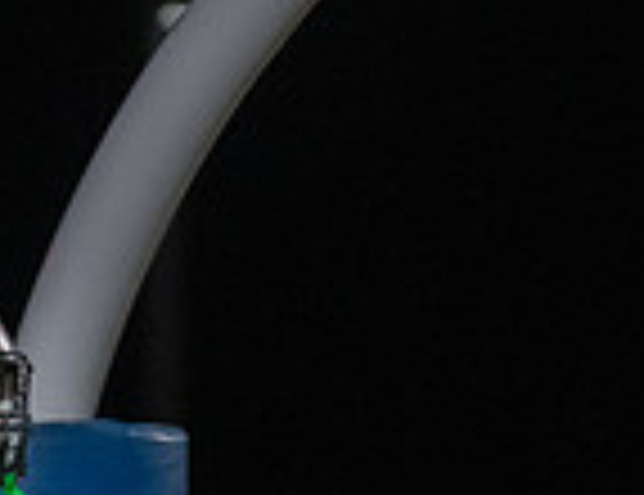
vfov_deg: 1.3
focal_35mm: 1158
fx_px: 21744
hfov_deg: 1.7
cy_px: 806
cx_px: -242
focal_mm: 200
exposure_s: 1/1250
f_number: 2.8
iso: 6400
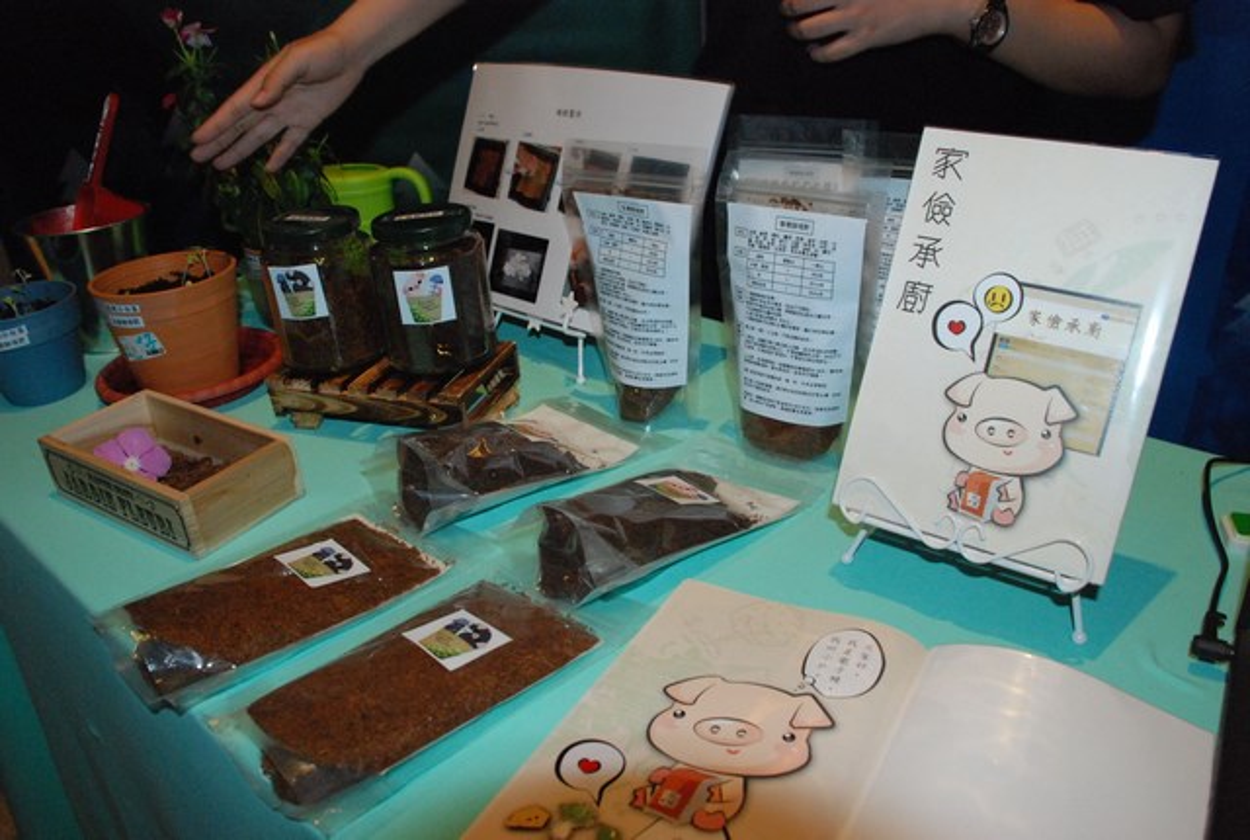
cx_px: 625
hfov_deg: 61.8
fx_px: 1044
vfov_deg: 43.8
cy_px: 420
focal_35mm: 30
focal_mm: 20
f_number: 5.6
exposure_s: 1/60
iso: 1600
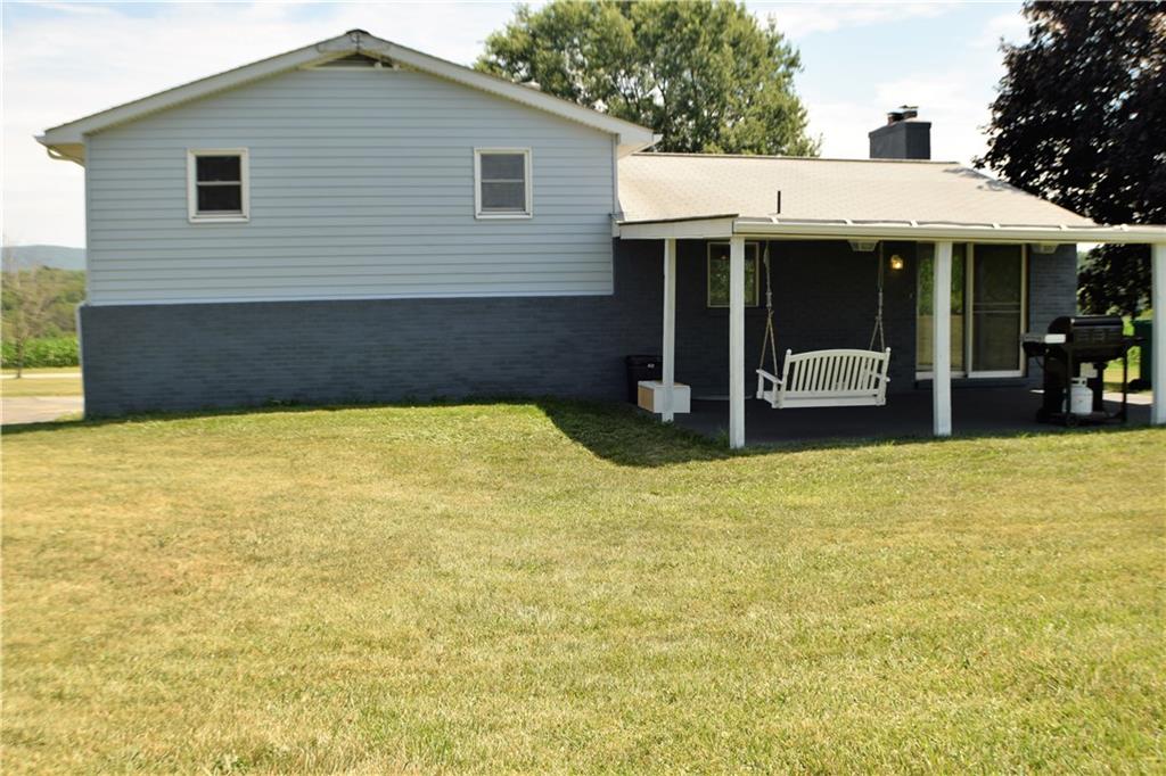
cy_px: 388
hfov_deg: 42.3
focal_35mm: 46
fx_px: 1506
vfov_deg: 28.9
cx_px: 583
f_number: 6.3
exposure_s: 1/500
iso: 200
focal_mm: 31
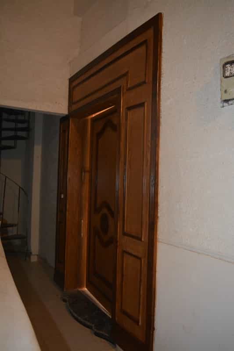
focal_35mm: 30
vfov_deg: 61.9
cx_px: 117
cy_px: 176
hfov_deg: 43.6
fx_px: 293
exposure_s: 1/60
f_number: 3.8
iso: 2200
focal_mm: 20
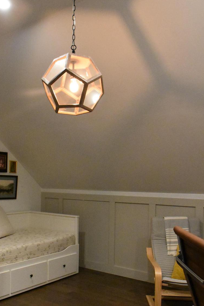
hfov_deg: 37.7
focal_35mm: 35
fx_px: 295
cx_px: 67
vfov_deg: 54.6
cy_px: 180
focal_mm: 17
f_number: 6.3
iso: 10000
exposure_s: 1/160
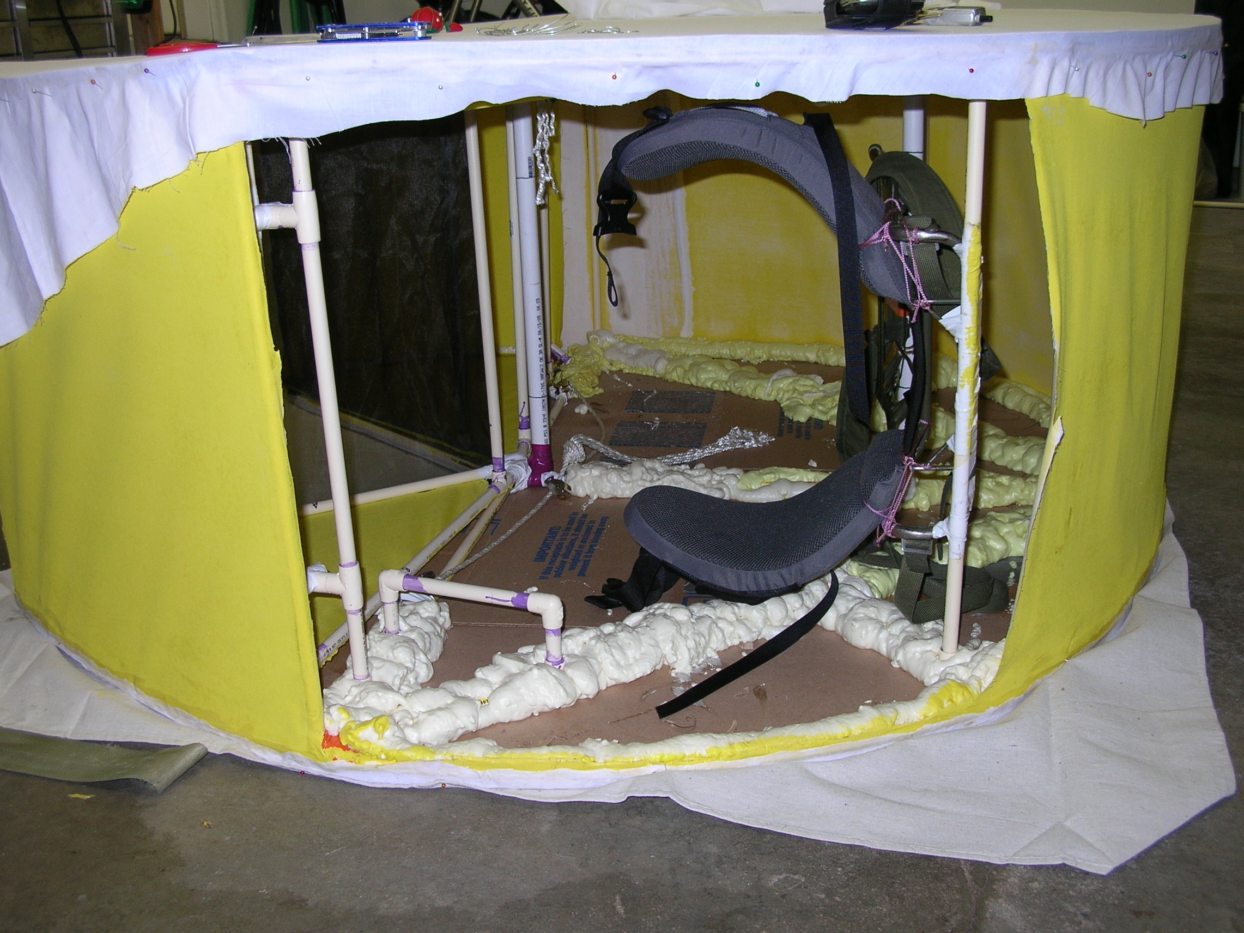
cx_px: 622
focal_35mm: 36
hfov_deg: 51.4
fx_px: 1294
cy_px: 466
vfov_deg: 39.7
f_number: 2.7
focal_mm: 6
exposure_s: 1/60.1
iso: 50
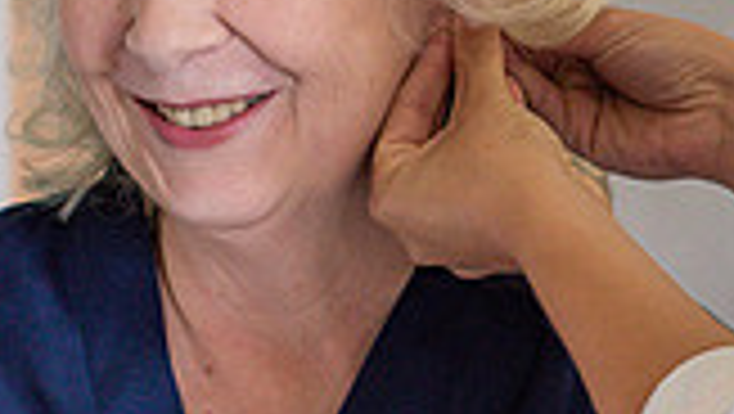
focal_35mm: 186
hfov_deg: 11.5
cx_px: 545
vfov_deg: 6.5
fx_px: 3623
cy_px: -29
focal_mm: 50
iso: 640
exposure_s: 1/200
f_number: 3.5
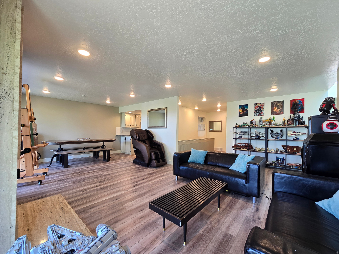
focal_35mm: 13
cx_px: 170
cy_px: 127
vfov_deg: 89.9
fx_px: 127
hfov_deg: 106.2
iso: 100
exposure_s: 1/60
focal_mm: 2.2
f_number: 2.2
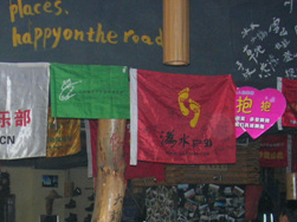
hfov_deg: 21.3
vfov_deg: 15.6
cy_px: 263
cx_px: 57
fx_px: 780
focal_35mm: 91
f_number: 2.8
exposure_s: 1/60.1
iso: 155
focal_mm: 7.8
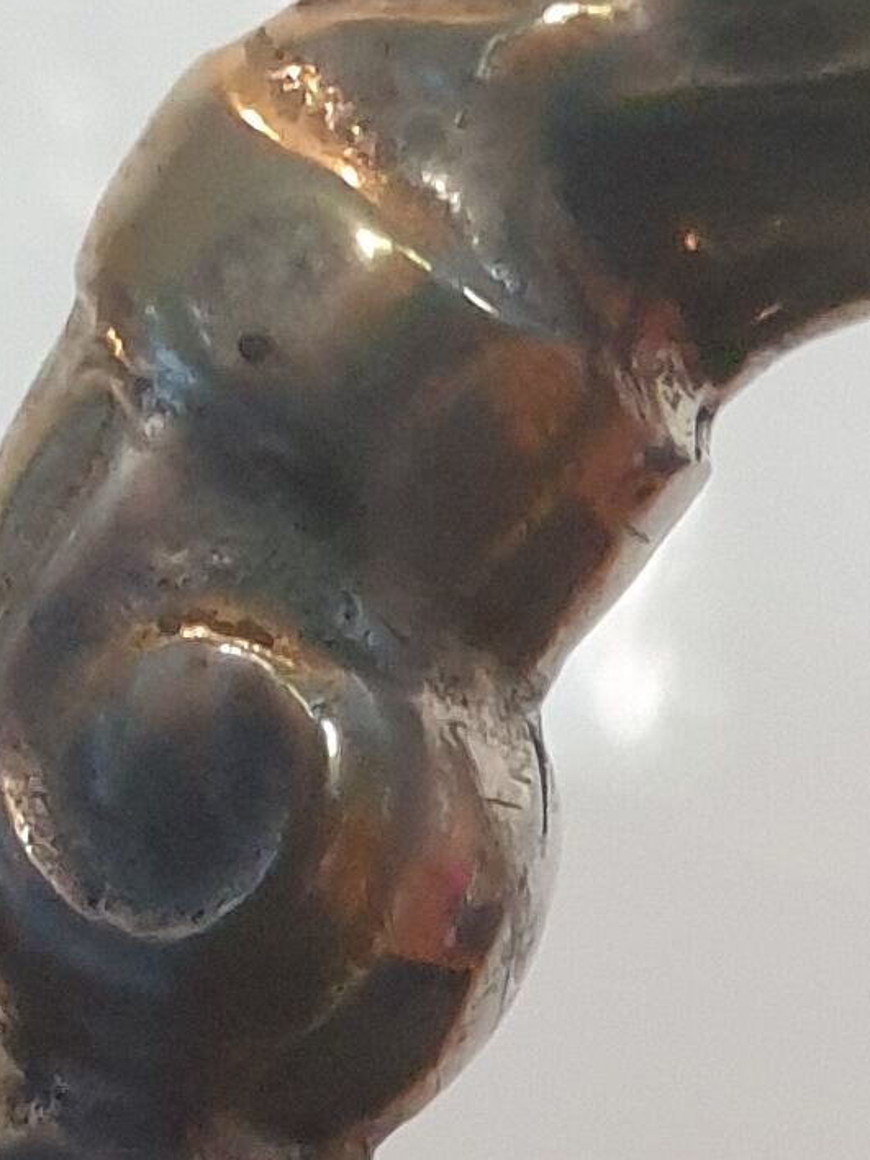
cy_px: 2291
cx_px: 973
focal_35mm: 148
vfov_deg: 11.9
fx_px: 4960
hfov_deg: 9.9
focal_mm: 4.3
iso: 320
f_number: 2.4
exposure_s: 1/50
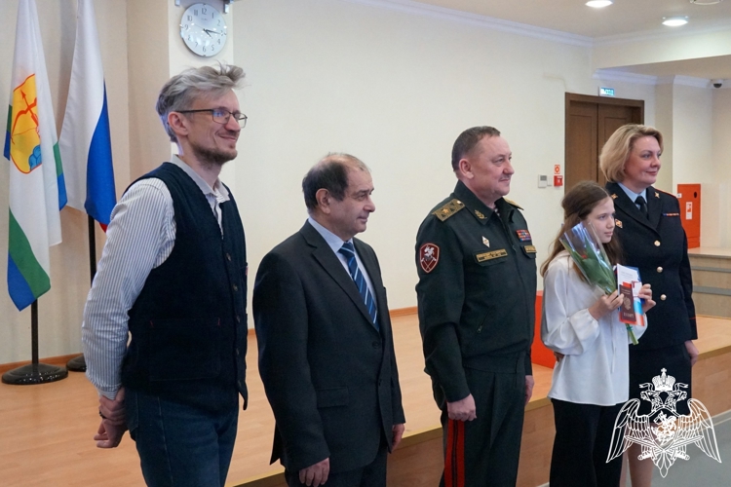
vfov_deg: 38.4
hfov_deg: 55.1
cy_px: 244
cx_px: 366
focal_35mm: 34
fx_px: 700
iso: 6400
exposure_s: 1/125
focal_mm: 23
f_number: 4
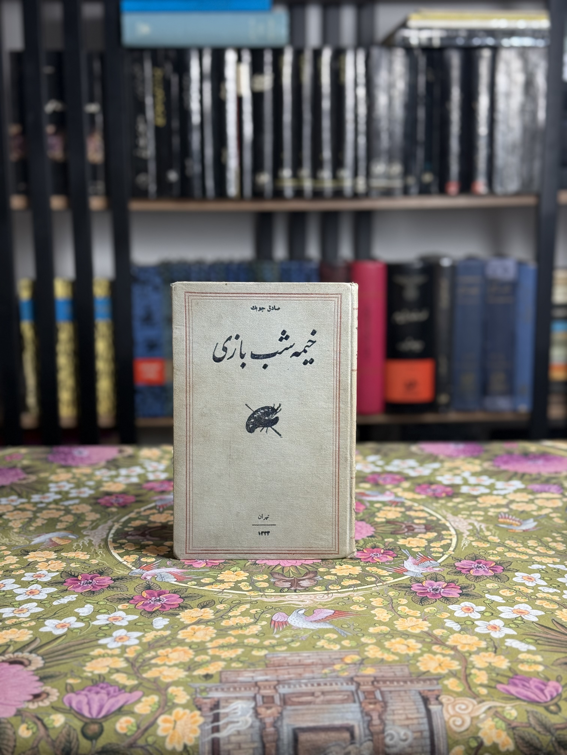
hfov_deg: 30.3
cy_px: 378
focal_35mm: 48
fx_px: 1048
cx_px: 284
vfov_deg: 39.7
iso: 100
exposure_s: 1/100
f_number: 1.78
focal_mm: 6.76
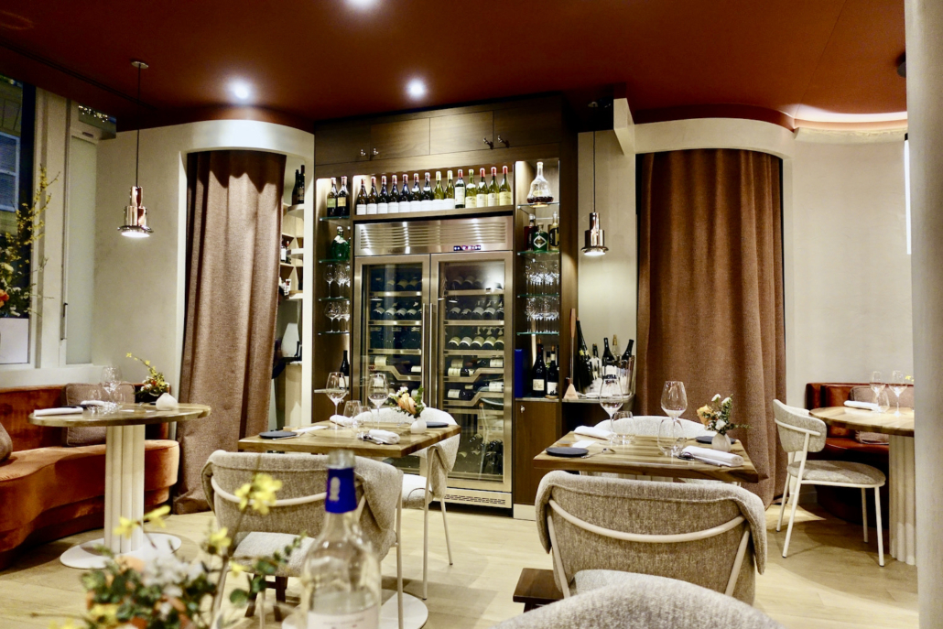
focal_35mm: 24
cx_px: 472
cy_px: 314
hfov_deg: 73.7
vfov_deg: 53.1
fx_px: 629
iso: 800
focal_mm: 8.8
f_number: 1.8
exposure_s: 1/25
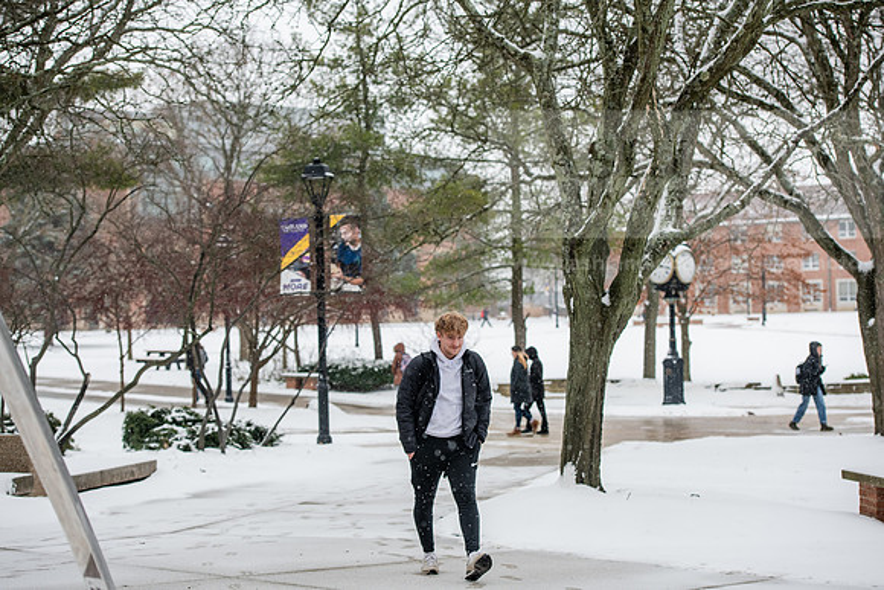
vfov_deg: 17.5
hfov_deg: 26.0
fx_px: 1916
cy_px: 295
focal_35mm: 78
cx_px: 442
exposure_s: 1/320
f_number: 4
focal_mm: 78
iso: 500
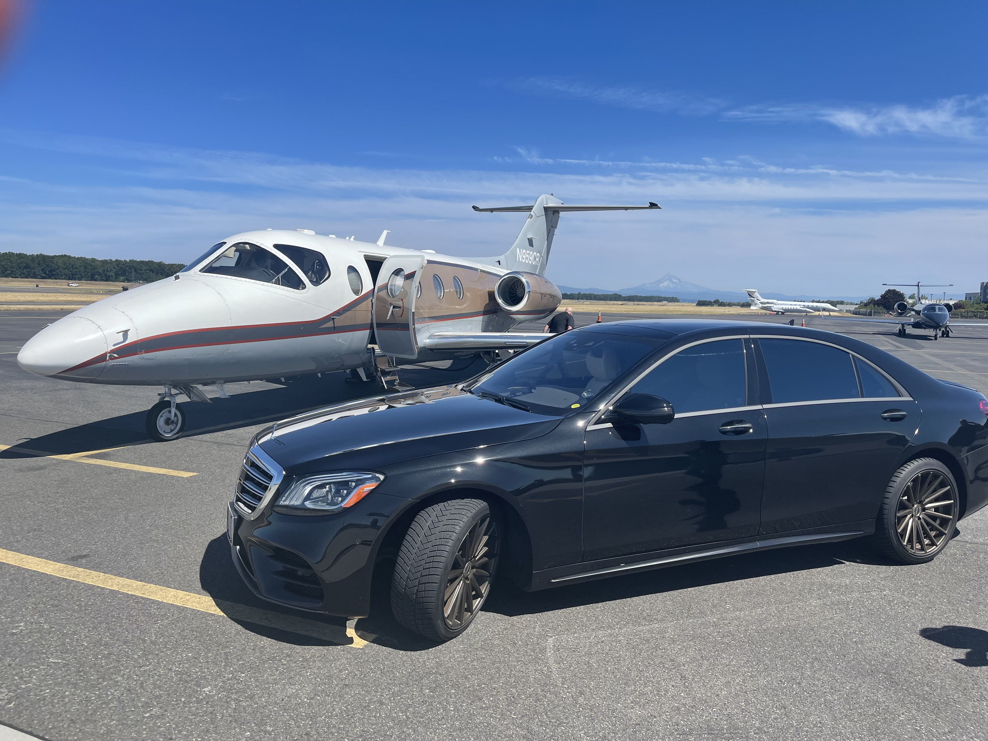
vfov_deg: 53.1
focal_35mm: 26
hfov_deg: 67.3
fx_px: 742
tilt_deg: -6.5
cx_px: 494
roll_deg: -1.0
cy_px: 370
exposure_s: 1/3663
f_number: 1.6
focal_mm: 5.1
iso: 32
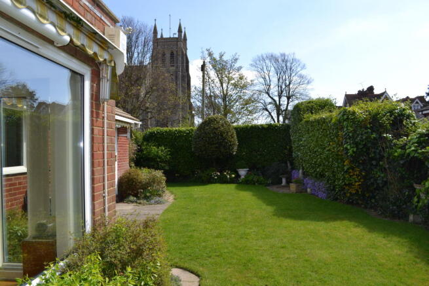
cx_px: 214
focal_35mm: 27
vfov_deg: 48.0
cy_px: 143
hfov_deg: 67.4
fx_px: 322
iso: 100
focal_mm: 18
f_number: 6.3
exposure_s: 1/200
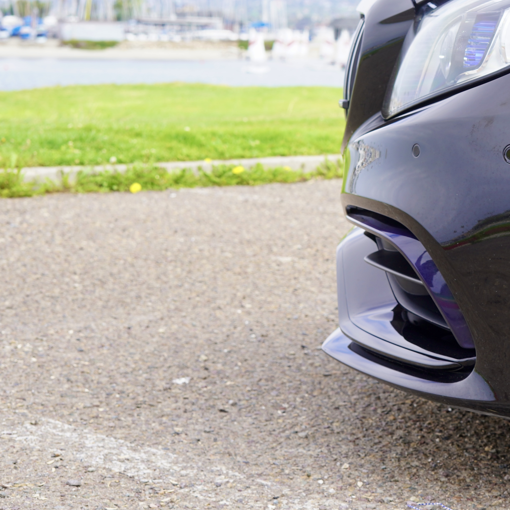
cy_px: 230
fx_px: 1750
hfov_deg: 16.0
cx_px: 596
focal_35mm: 105
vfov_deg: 16.6
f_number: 7.1
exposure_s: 1/100
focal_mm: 50
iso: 100
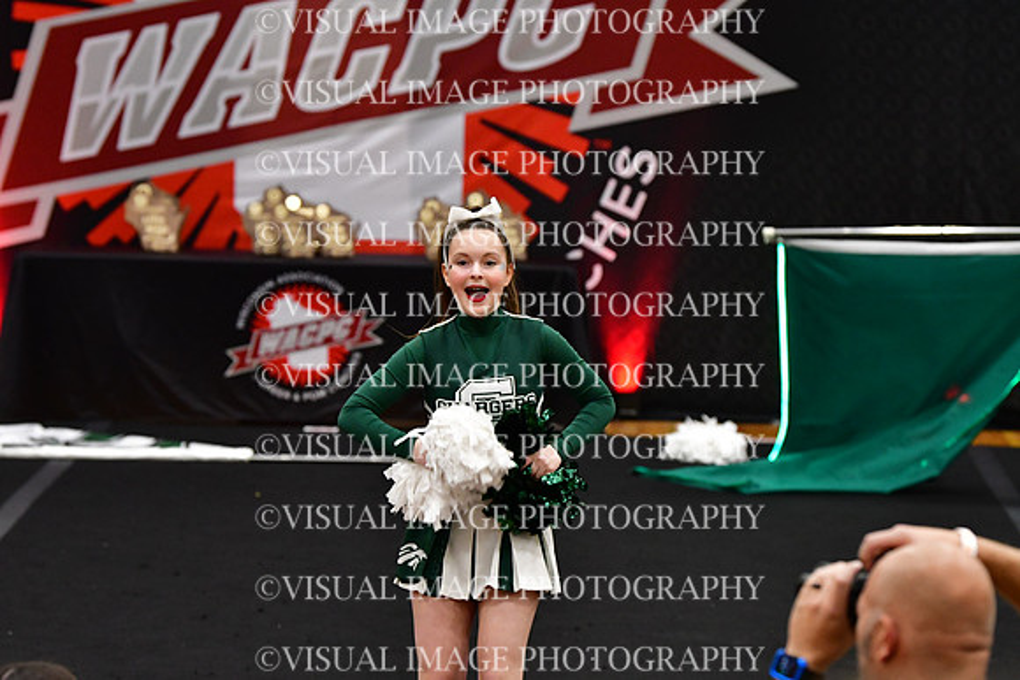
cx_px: 510
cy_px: 340
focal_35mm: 202
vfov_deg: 6.8
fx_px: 5724
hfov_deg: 10.2
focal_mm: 135
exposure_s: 1/500
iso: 4000
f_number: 4
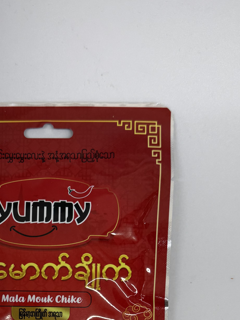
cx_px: 29
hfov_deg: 25.4
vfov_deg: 31.4
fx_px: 518
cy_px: 329
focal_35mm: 56
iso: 64
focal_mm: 6.76
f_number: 1.78
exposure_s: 1/169
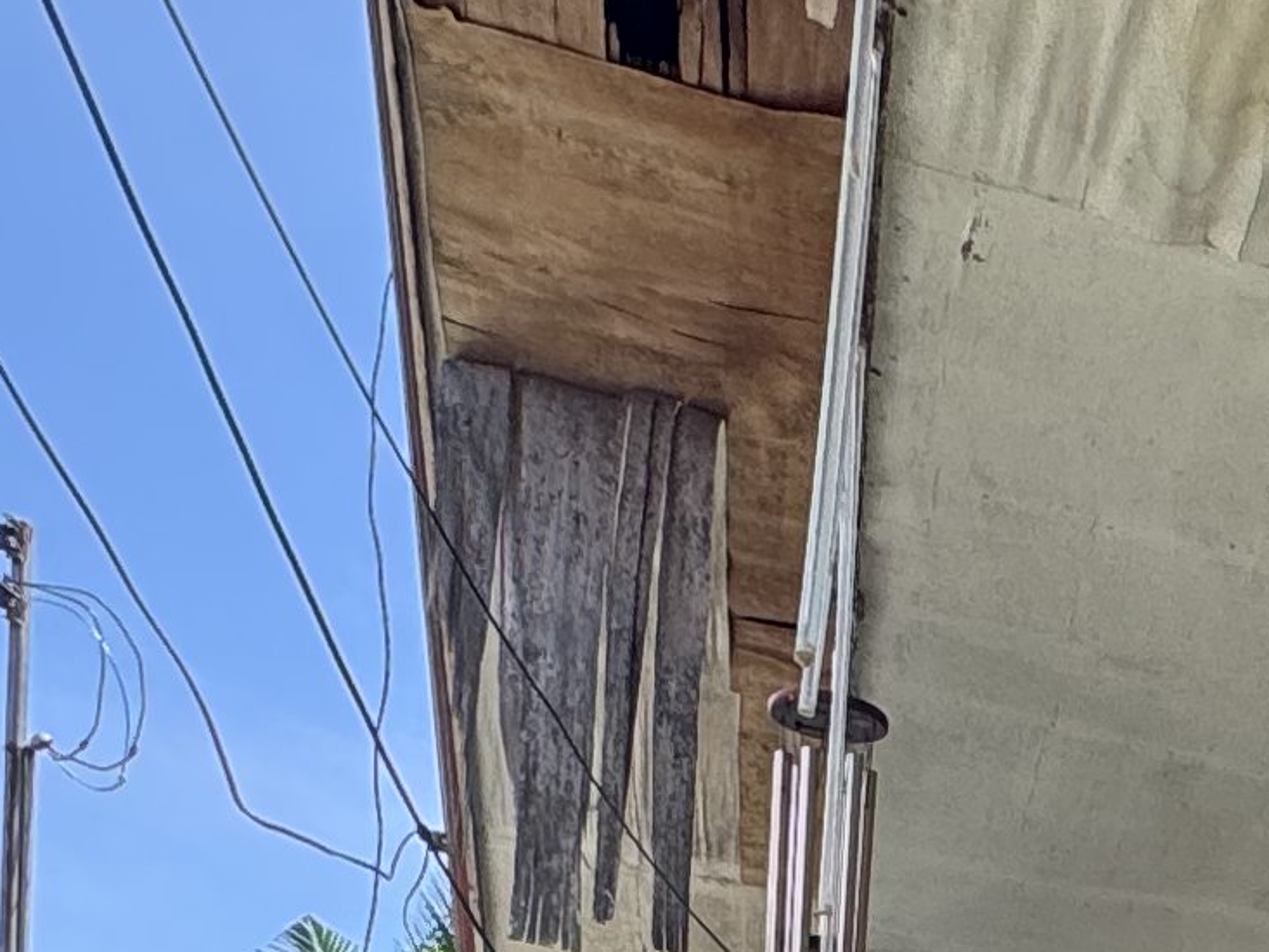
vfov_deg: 14.6
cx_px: 1778
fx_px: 2823
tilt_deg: -4.4
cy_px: 2082
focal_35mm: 77
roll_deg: -5.9
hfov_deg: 22.0
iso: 40
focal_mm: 2.22
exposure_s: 1/384
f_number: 2.2
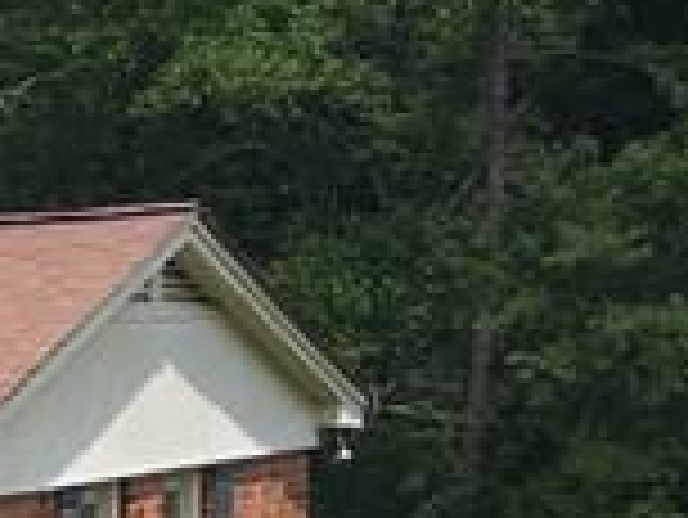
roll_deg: -0.4
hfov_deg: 8.2
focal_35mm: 194
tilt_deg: -5.9
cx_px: -1547
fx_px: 3859
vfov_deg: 7.5
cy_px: 761
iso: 25
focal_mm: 4.15
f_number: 2.2
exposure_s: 1/1040
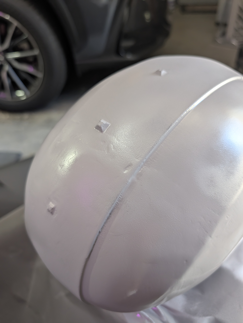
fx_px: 224
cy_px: 162
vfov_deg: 71.5
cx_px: 122
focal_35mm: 24
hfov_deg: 56.9
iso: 290
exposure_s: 1/120
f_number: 1.68
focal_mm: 6.9
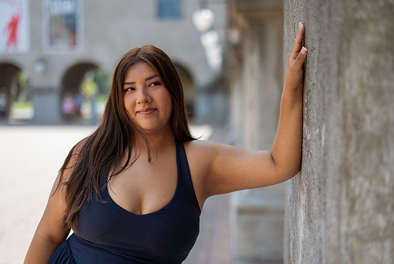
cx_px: 193
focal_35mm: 52
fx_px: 570
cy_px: 130
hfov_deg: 38.1
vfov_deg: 26.1
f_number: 1.6
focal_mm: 50
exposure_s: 1/3200
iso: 200
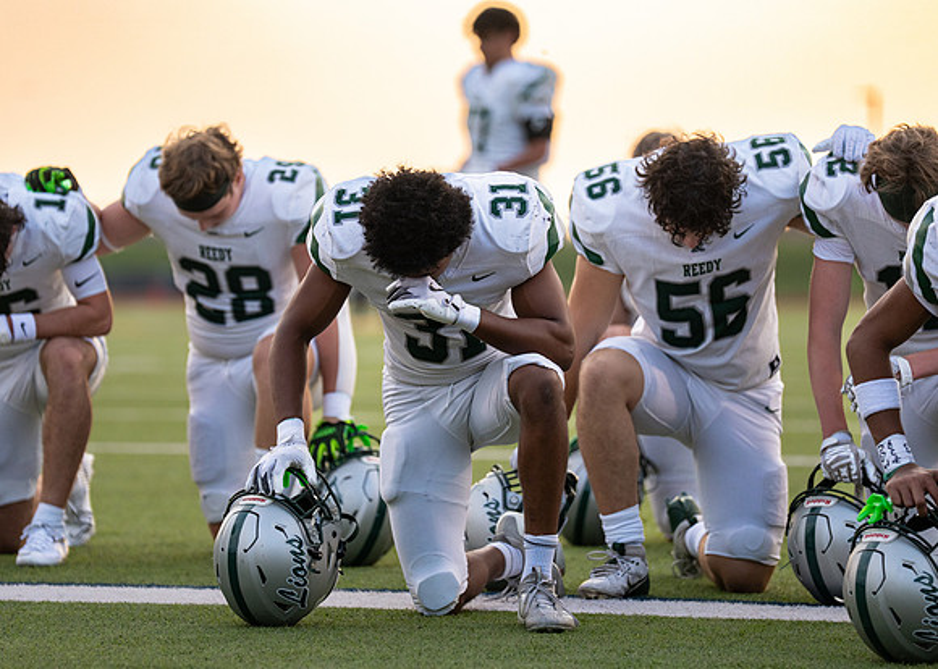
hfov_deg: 9.3
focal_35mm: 216
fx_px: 5760
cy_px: 310
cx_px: 395
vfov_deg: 6.7
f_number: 2.8
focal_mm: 176
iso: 640
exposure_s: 1/2500
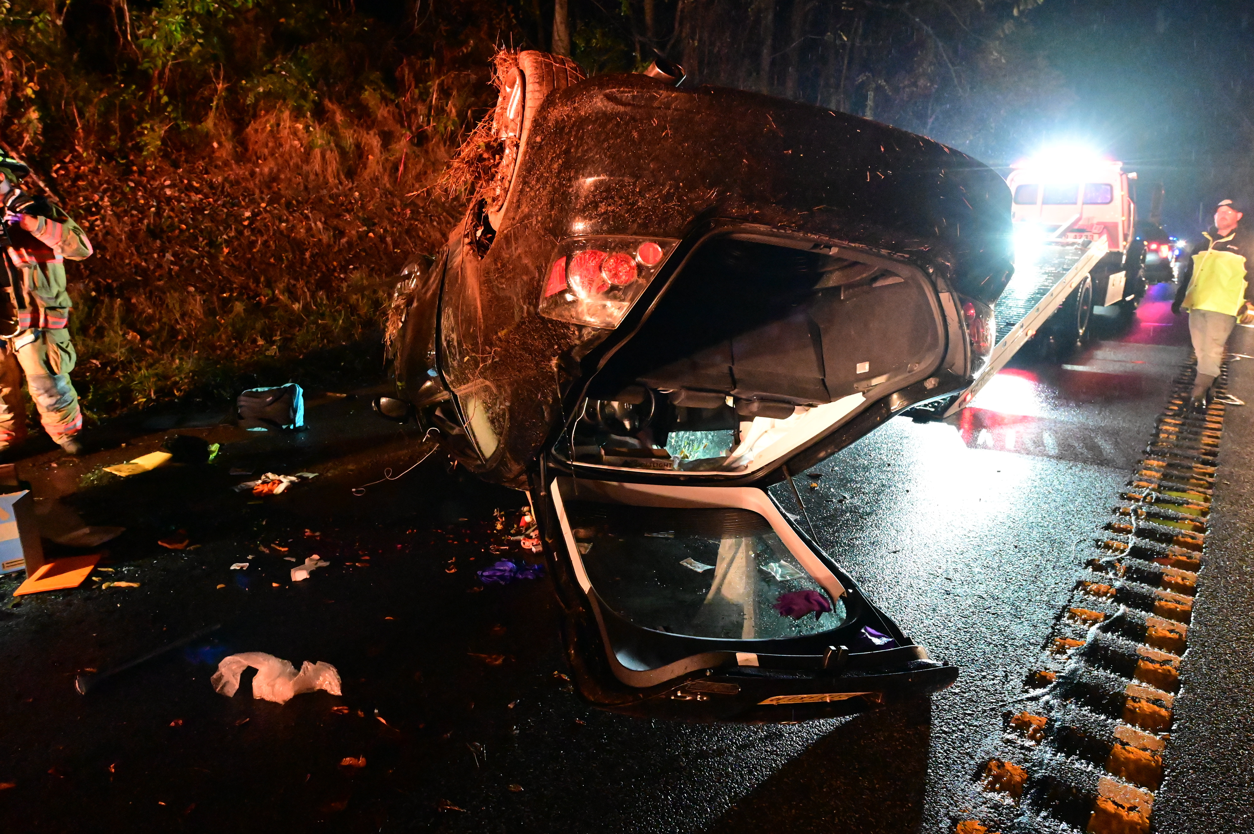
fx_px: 835
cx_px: 627
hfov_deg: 73.8
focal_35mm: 24
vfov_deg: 53.1
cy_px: 417
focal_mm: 24
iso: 32000
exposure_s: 1/160
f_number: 6.3
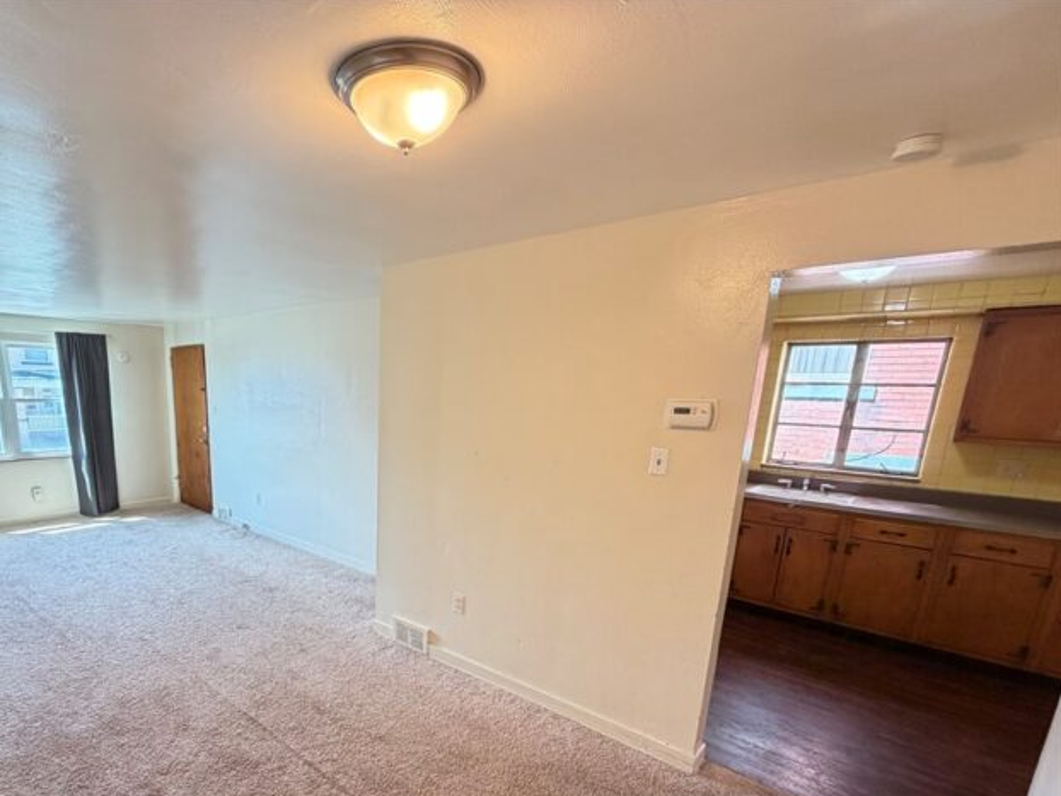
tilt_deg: -12.7
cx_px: 382
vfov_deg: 70.2
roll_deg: -0.8
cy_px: 508
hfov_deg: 85.6
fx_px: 552
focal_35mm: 18
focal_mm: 2.22
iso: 250
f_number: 2.2
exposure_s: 1/60
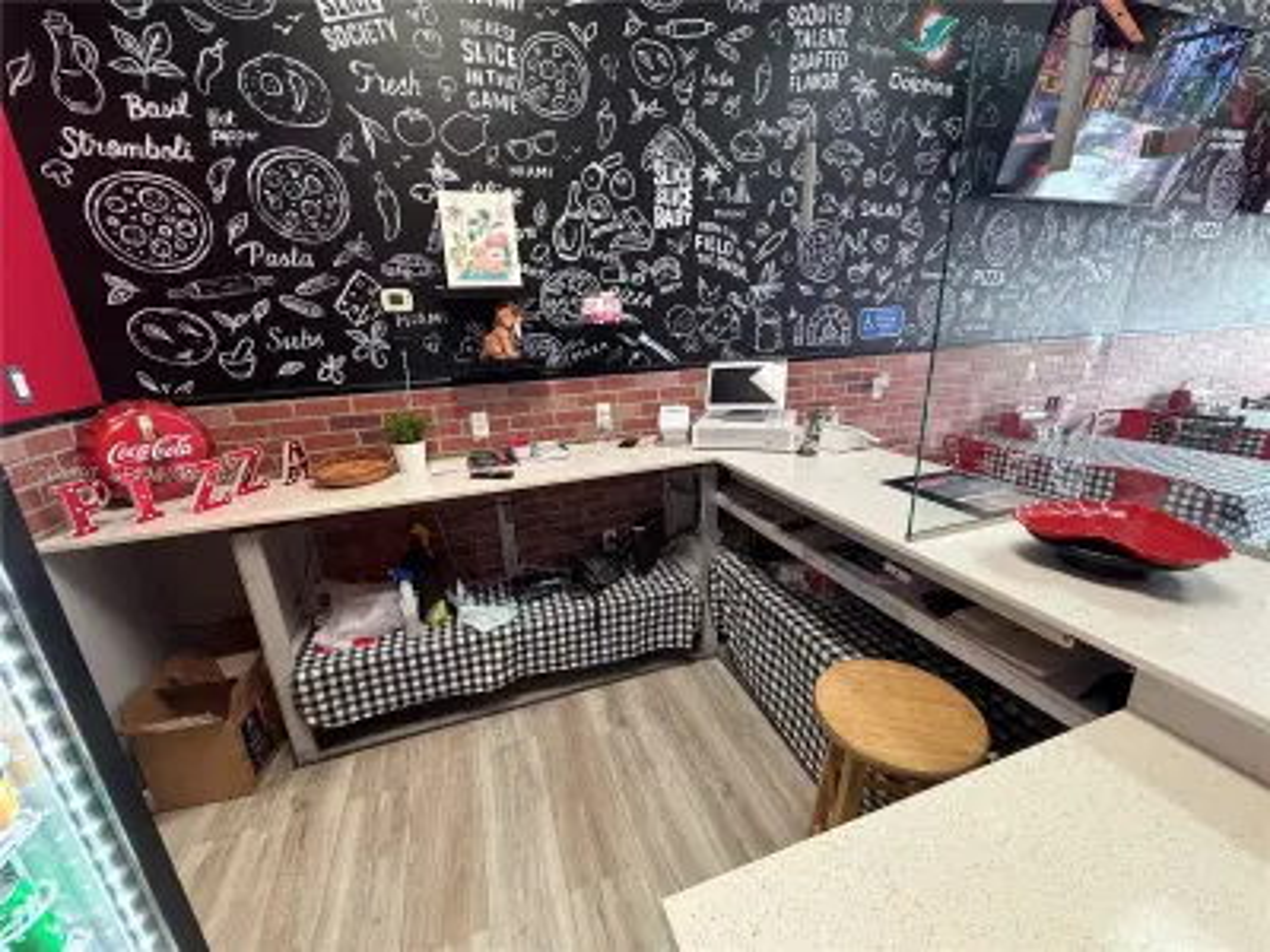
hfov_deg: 102.1
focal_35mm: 14
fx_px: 514
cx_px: 635
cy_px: 476
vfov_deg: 85.7
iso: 400
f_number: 2.2
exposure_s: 1/60
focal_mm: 2.22
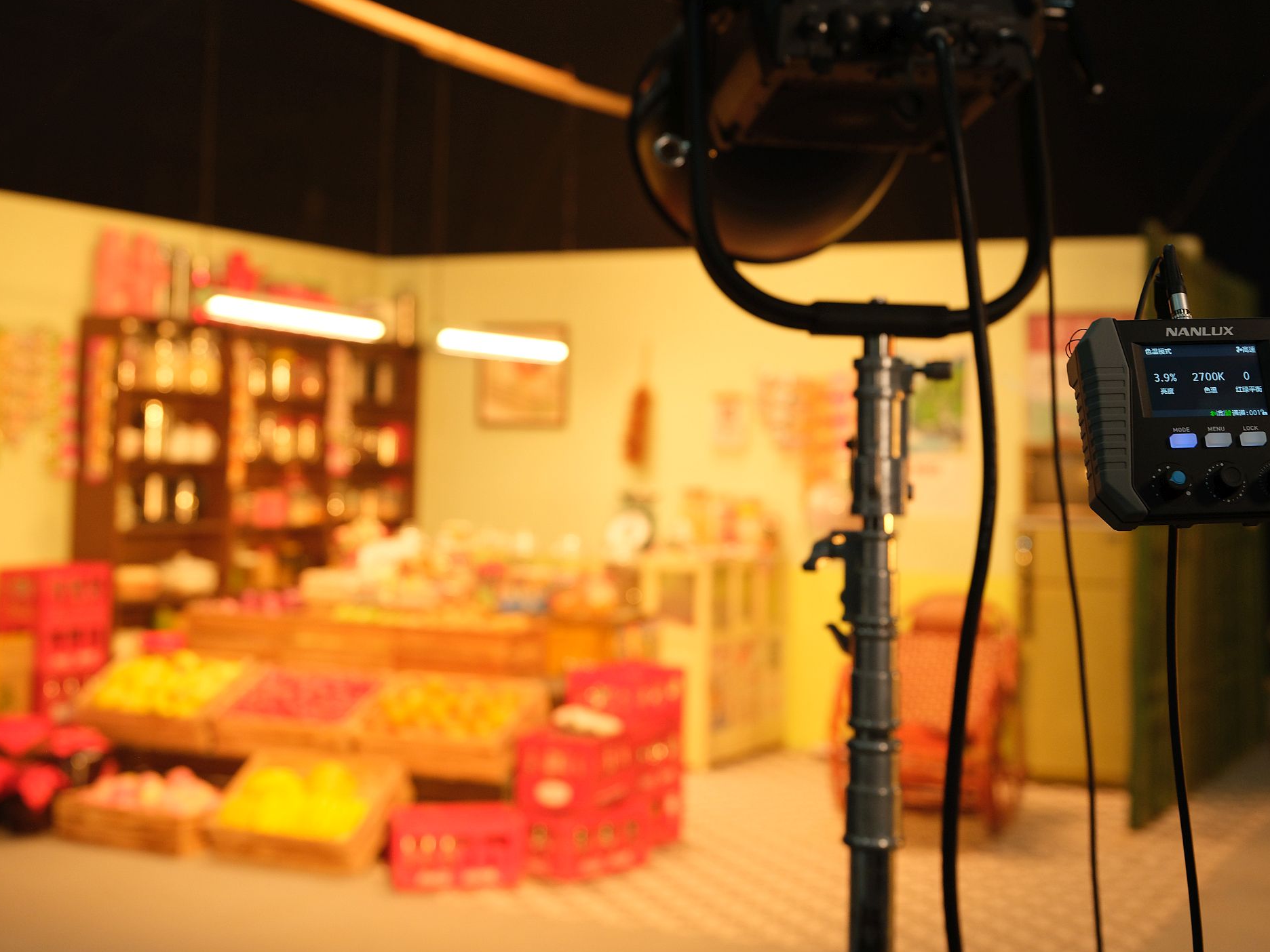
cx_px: 666
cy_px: 301
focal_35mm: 56
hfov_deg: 34.3
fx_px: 2055
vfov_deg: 25.9
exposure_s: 1/125
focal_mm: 45
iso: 2000
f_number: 4
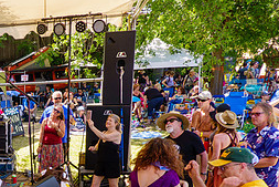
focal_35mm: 59
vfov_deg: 21.9
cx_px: -40
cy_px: 200
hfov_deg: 29.9
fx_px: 457
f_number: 5.6
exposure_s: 1/80
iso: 125
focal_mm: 9
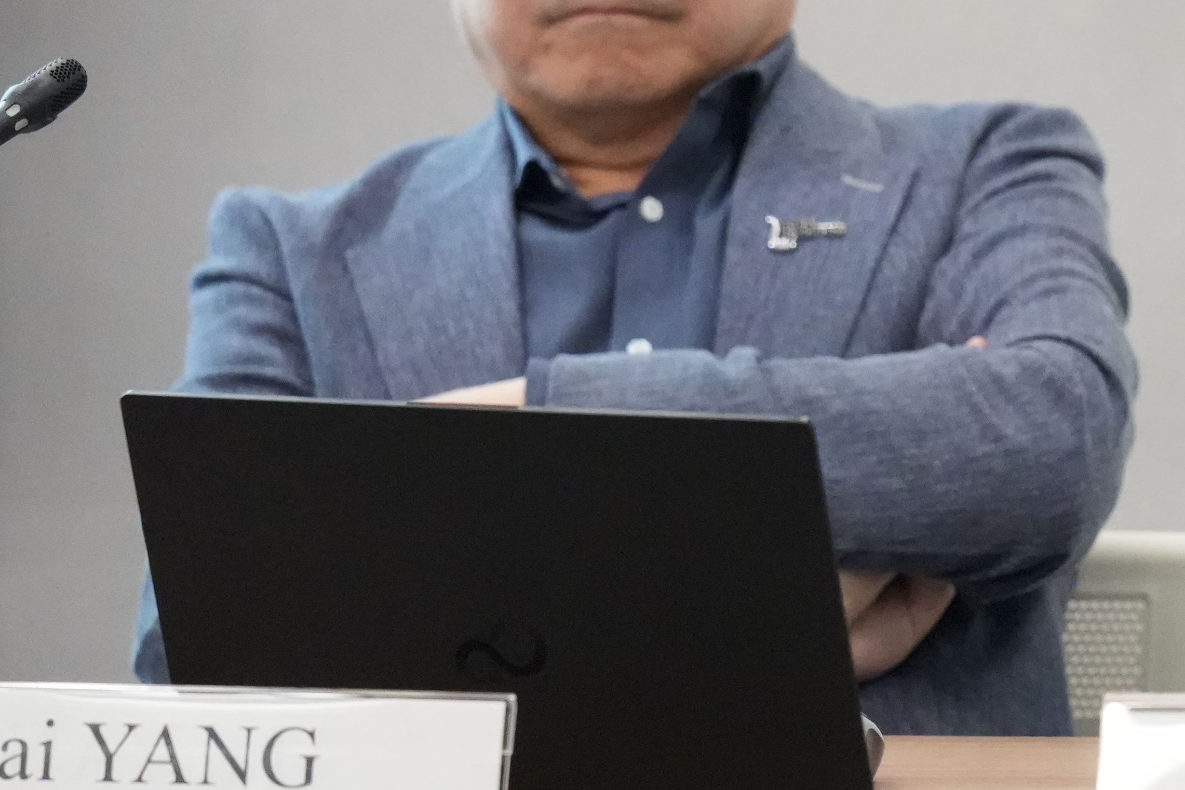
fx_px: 15109
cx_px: 1340
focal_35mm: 459
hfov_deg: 4.5
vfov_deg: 3.0
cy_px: 37
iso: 12800
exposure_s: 1/320
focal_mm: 161
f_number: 4
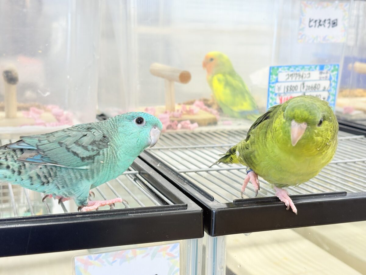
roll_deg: -1.2
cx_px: 183
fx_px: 550
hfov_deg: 36.8
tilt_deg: -11.0
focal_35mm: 52
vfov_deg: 28.0
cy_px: 138
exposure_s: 1/50
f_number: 1.6
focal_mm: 5.96
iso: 64
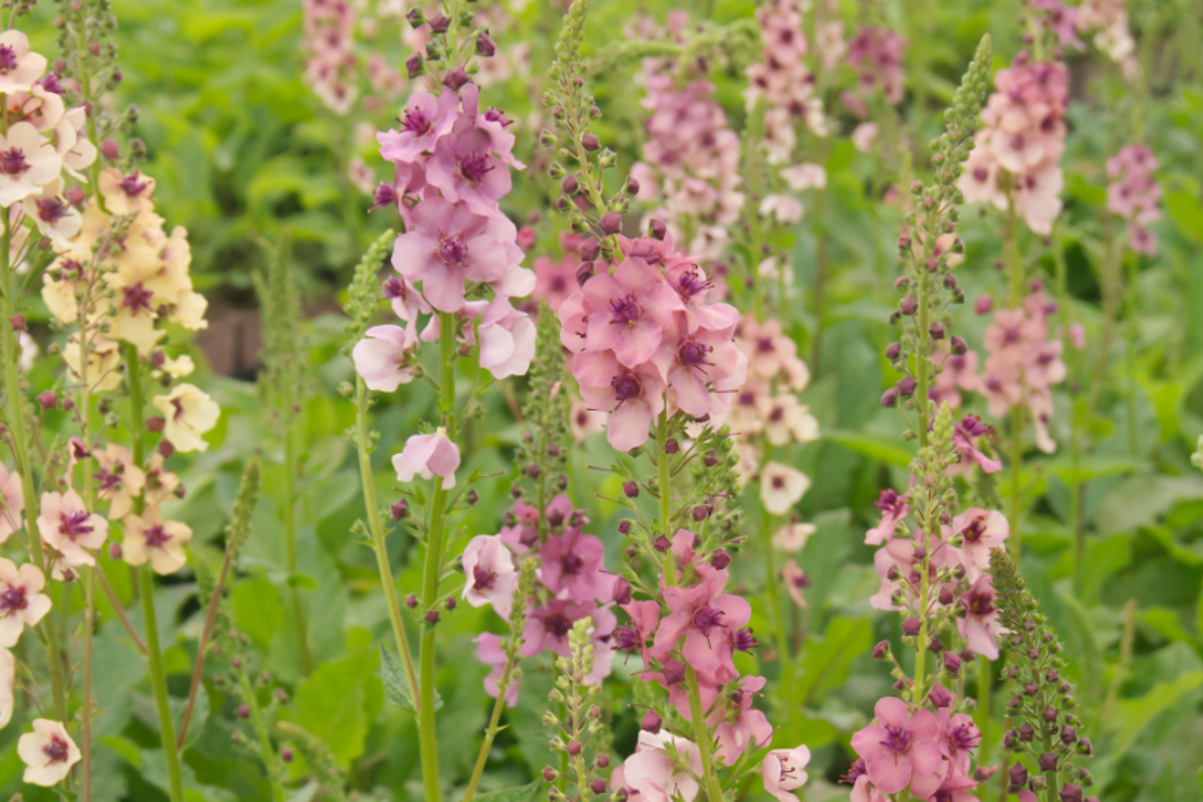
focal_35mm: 100
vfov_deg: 13.7
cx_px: 476
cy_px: 549
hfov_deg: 20.4
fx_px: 3332
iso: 640
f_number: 10
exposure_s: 1/400
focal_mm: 45
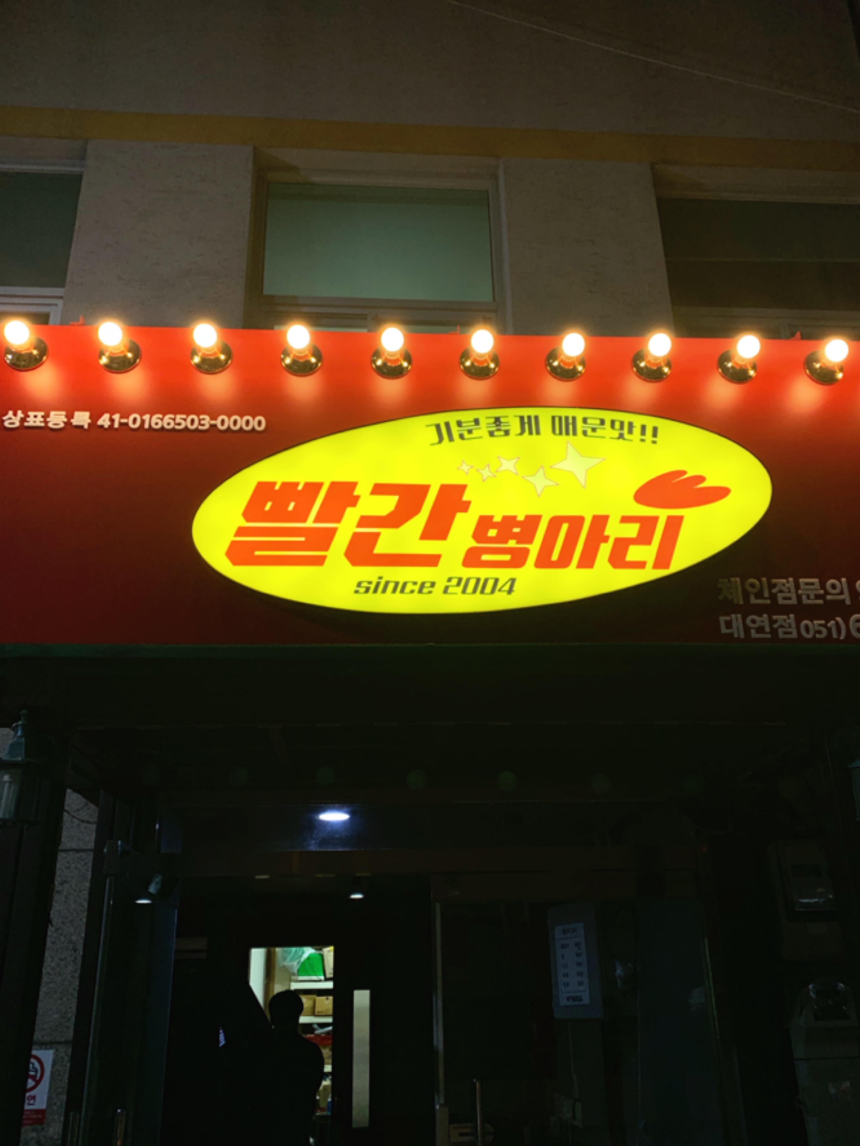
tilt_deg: +25.2
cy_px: 567
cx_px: 454
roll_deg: +3.9
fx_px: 994
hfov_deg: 46.8
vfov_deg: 60.0
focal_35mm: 30
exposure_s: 1/126
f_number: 1.8
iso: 25
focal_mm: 4.25
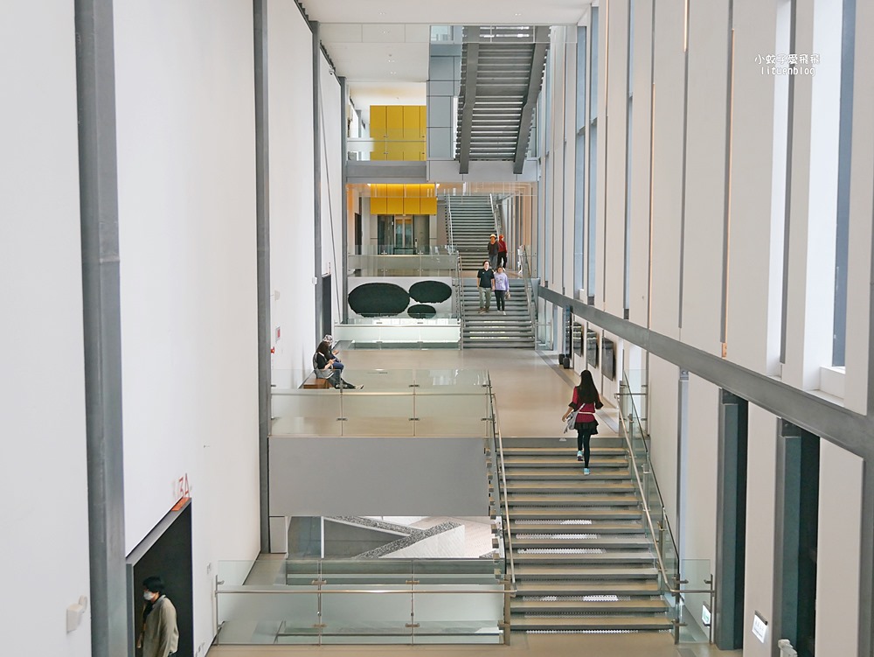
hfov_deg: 42.9
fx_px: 1111
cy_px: 328
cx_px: 437
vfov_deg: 32.9
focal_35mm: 44
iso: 500
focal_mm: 22
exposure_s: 1/60
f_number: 4.6
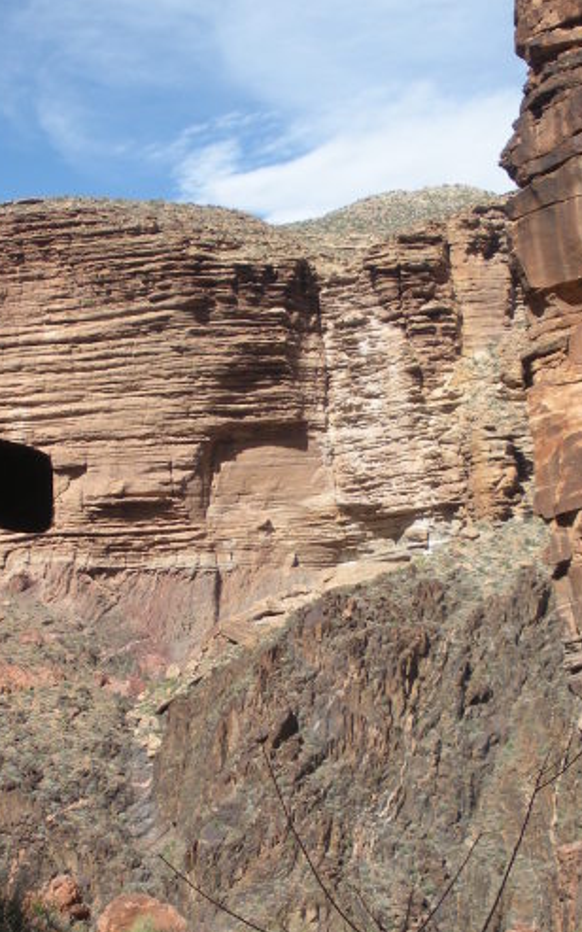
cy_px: 466
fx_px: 1675
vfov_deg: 31.1
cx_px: 246
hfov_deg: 19.7
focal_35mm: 66
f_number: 3.5
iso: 64
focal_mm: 6.3
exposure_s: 1/629
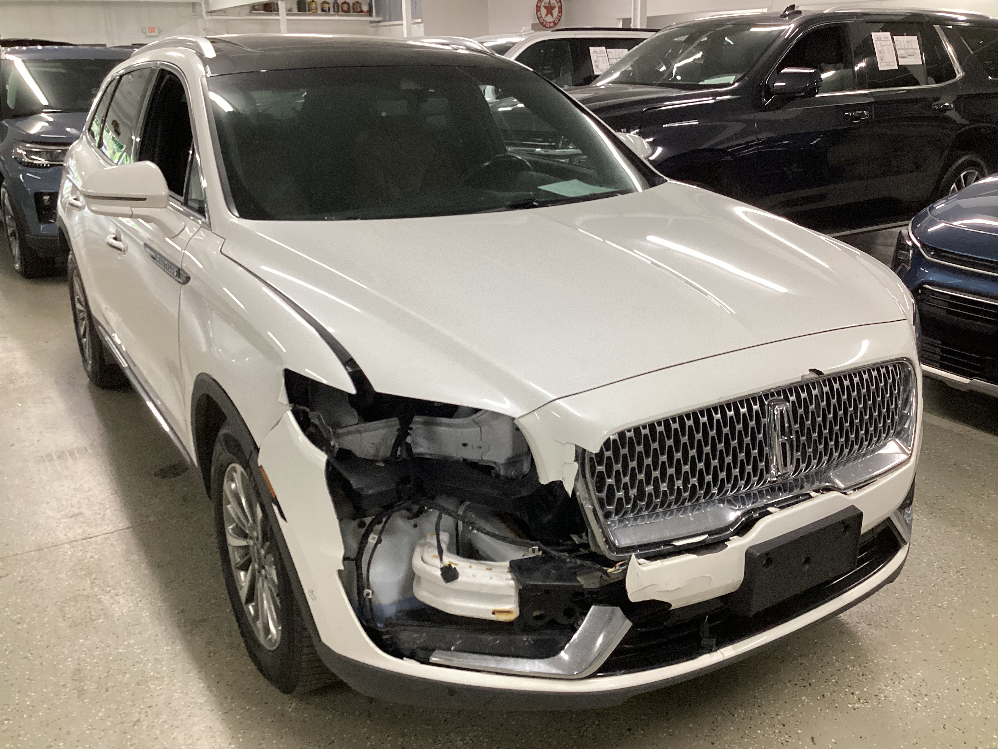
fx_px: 894
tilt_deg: -21.6
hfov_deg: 58.4
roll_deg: +0.2
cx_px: 499
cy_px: 374
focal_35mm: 31
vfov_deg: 45.4
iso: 125
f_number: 2.4
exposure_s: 1/60
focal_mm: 3.3
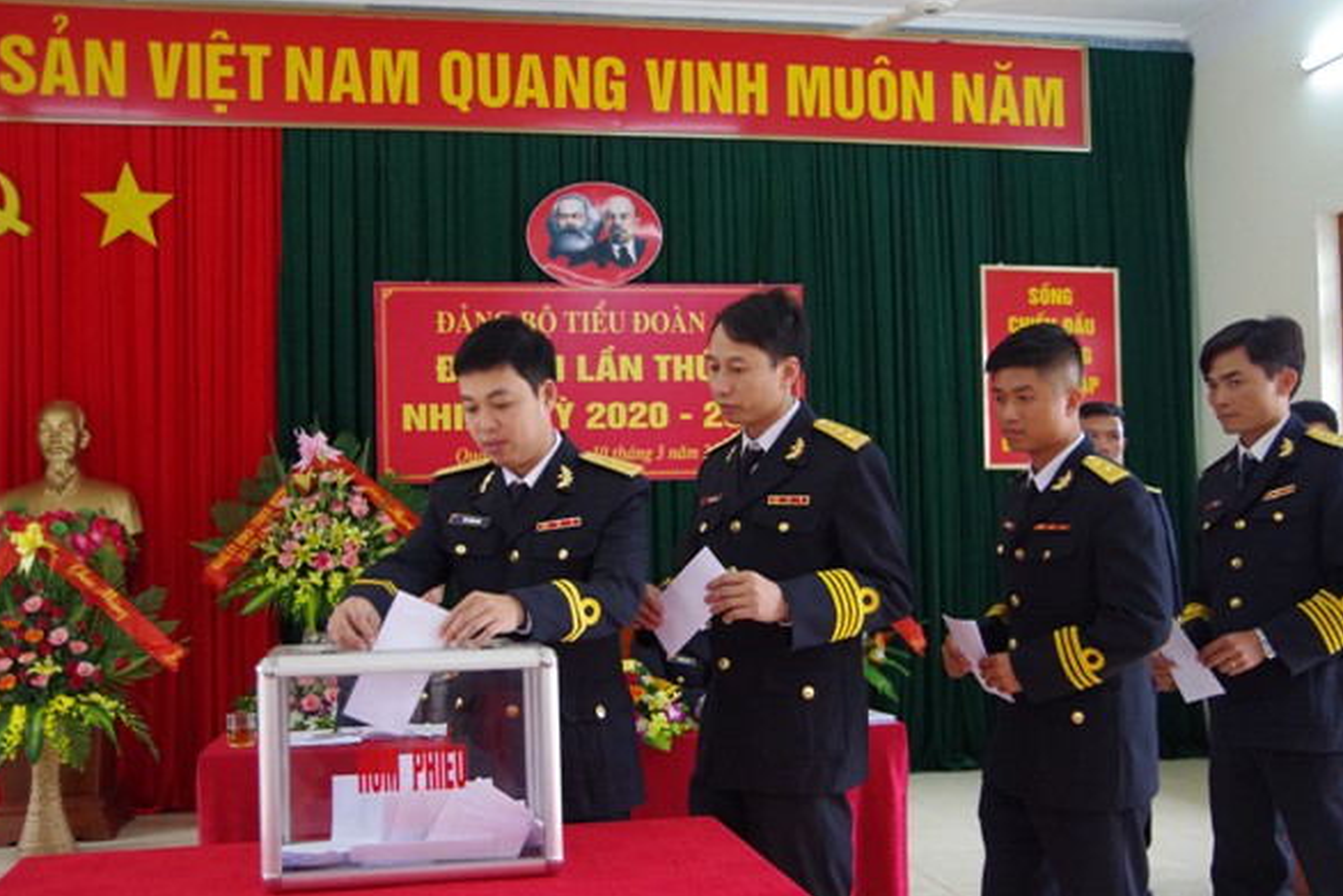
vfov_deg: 23.0
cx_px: 630
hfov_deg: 33.9
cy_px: 487
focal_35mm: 59
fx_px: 2201
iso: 1600
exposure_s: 1/125
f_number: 4.5
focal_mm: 36
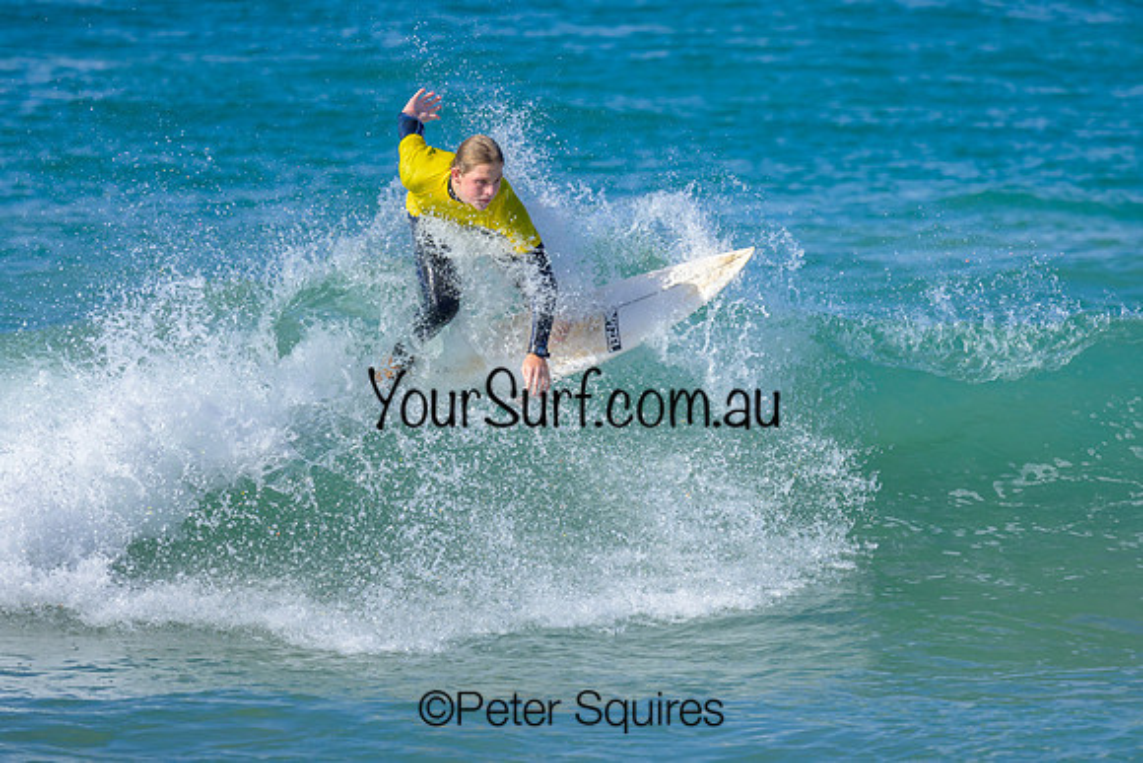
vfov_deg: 1.3
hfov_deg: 1.9
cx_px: 573
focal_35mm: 1098
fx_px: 34881
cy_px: 284
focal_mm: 800
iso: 400
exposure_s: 1/2000
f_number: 6.3
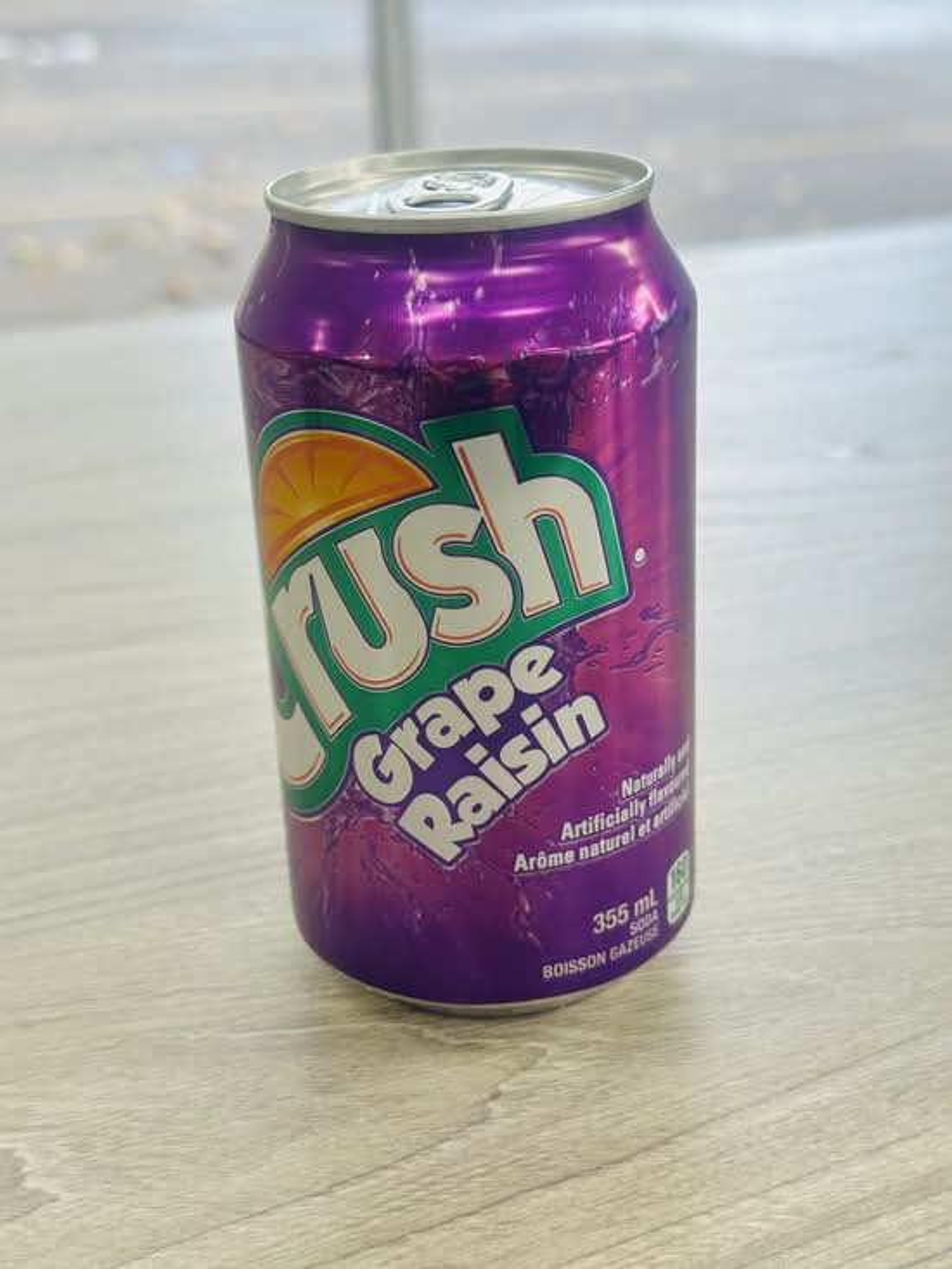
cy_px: 634
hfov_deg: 30.3
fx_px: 1760
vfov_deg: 39.7
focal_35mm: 48
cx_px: 476
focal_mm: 6.86
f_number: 1.78
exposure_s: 1/120
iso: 160
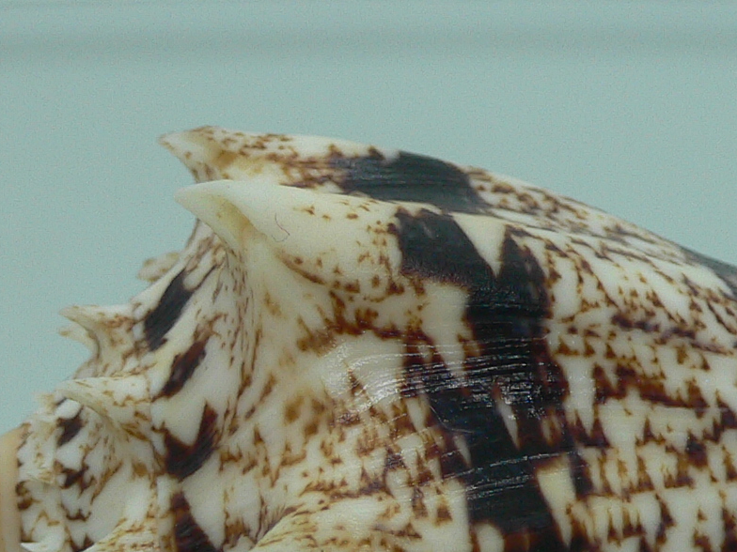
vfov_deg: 16.0
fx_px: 1916
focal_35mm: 90
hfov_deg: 21.6
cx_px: 520
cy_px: 597
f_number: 2.8
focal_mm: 4.6
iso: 80
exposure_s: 1/60
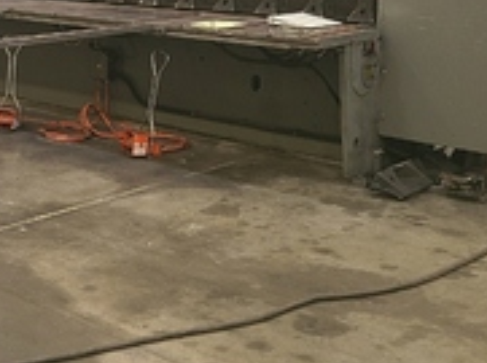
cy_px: 50
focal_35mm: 72
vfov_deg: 20.0
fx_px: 1011
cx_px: -57
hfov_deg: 25.1
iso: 250
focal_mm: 5.4
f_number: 1.8
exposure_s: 1/60
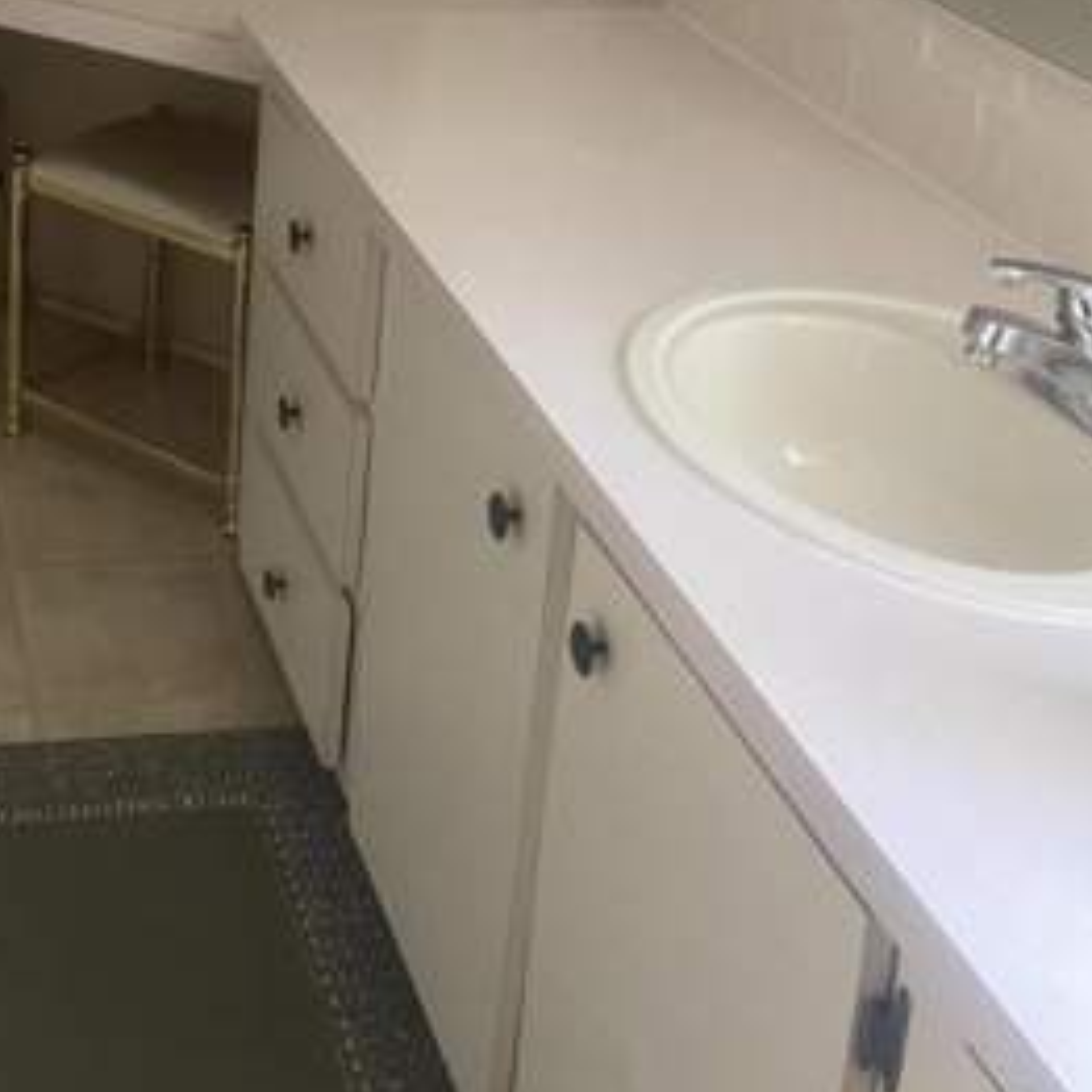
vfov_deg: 29.8
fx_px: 1927
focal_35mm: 54
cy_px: 38
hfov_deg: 30.3
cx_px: 108
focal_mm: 5.1
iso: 500
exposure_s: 1/43
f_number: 1.6
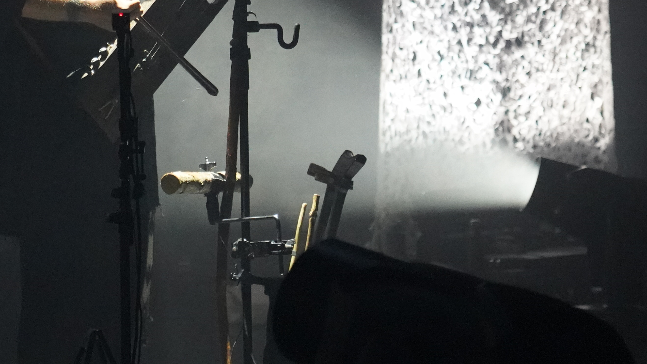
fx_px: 4306
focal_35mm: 251
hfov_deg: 8.6
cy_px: -118
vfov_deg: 4.8
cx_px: 32
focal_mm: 105
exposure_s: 1/160
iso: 10000
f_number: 4
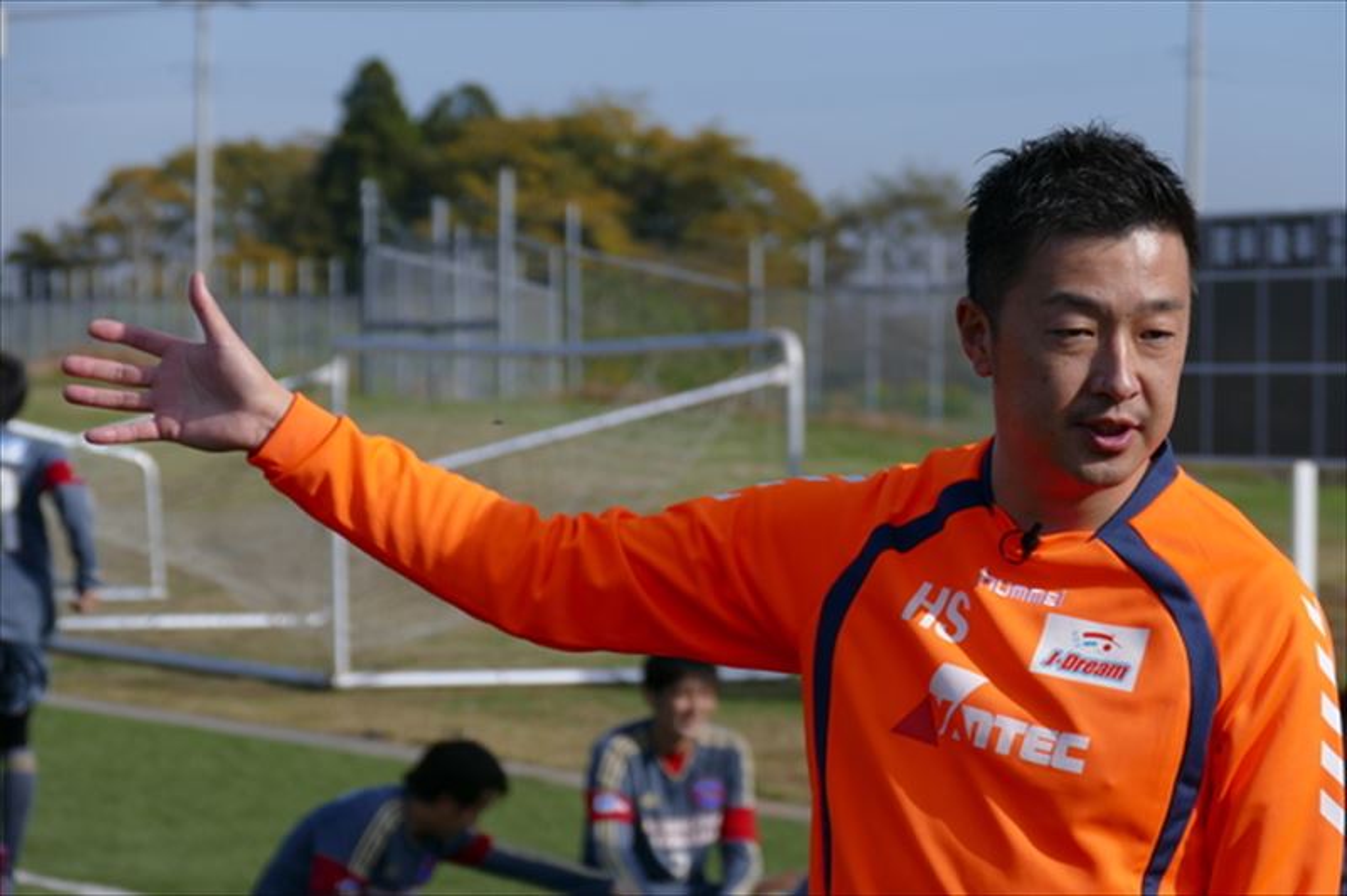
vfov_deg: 7.8
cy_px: 448
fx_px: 6542
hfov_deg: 11.8
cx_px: 674
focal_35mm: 175
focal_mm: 63.88
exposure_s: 1/2000
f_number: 4
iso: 125
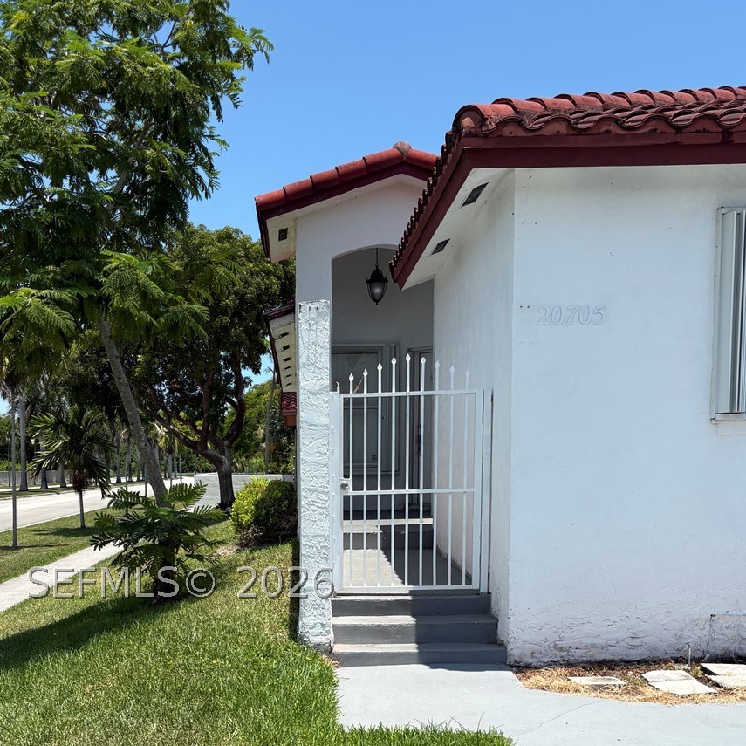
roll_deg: +1.2
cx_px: 283
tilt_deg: -6.1
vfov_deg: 37.9
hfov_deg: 38.9
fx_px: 1048
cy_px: 583
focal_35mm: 43
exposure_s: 1/3279
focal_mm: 5.96
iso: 50
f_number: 1.6
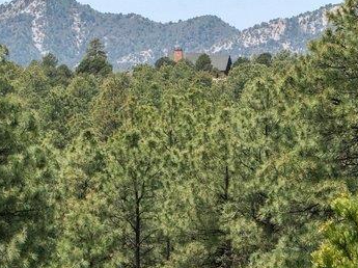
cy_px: 72
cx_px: 726
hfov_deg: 4.9
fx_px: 4133
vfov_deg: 3.7
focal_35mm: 400
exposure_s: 1/2500
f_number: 8
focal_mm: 70
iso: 1250
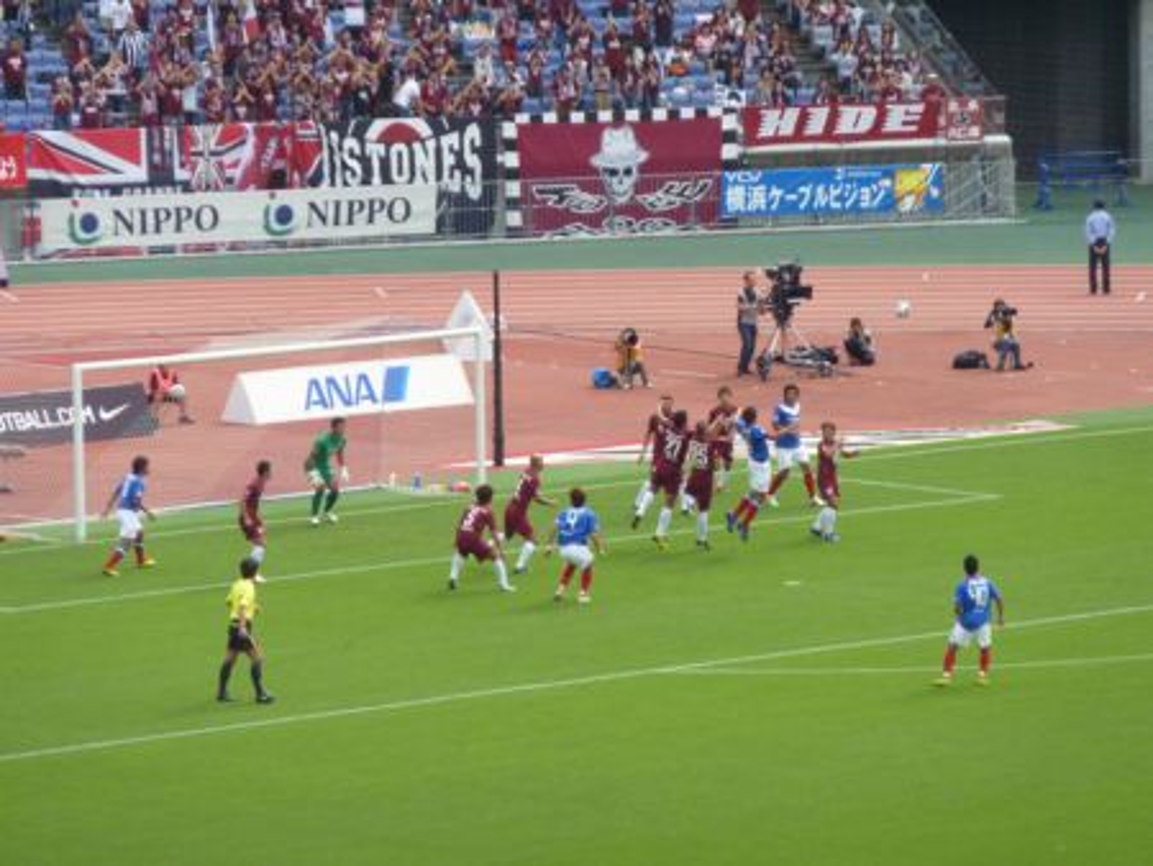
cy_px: 433
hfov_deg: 6.6
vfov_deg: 5.0
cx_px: 576
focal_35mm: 300
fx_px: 9998
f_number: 4.9
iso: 250
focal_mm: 49.2
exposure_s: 1/500
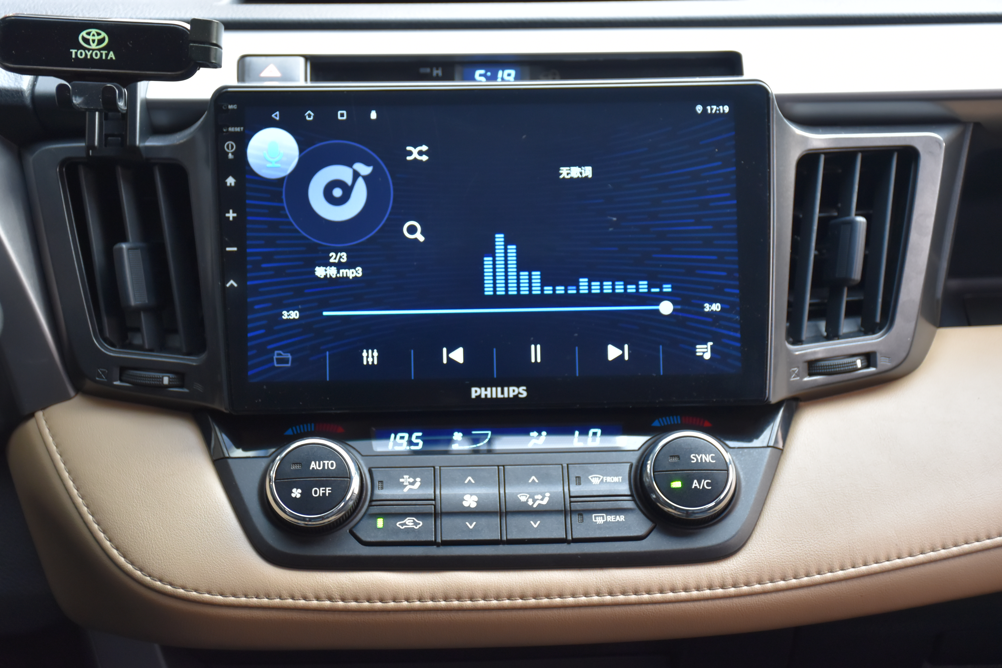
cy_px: 334
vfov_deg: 18.9
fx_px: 2004
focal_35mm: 72
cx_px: 501
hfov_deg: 28.1
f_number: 4.5
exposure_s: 1/60
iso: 800
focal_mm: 48
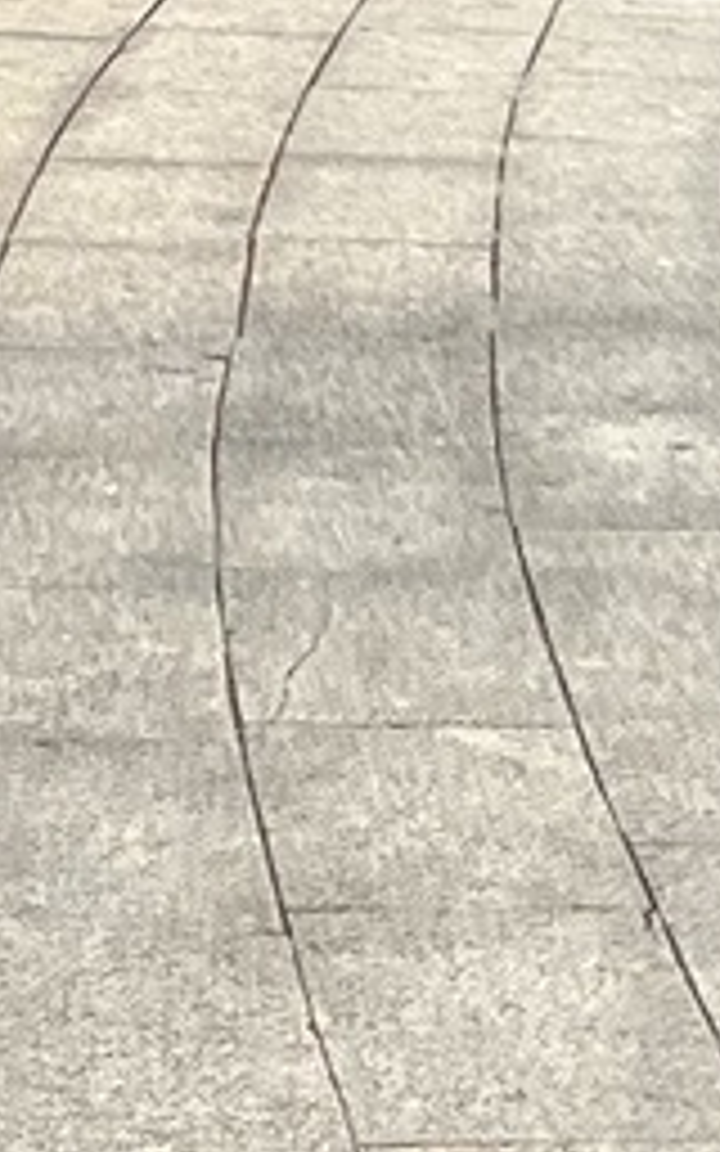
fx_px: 6750
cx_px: 346
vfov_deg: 9.4
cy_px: -783
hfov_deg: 6.1
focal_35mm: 215
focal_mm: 5.7
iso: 50
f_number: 1.5
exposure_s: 1/5076
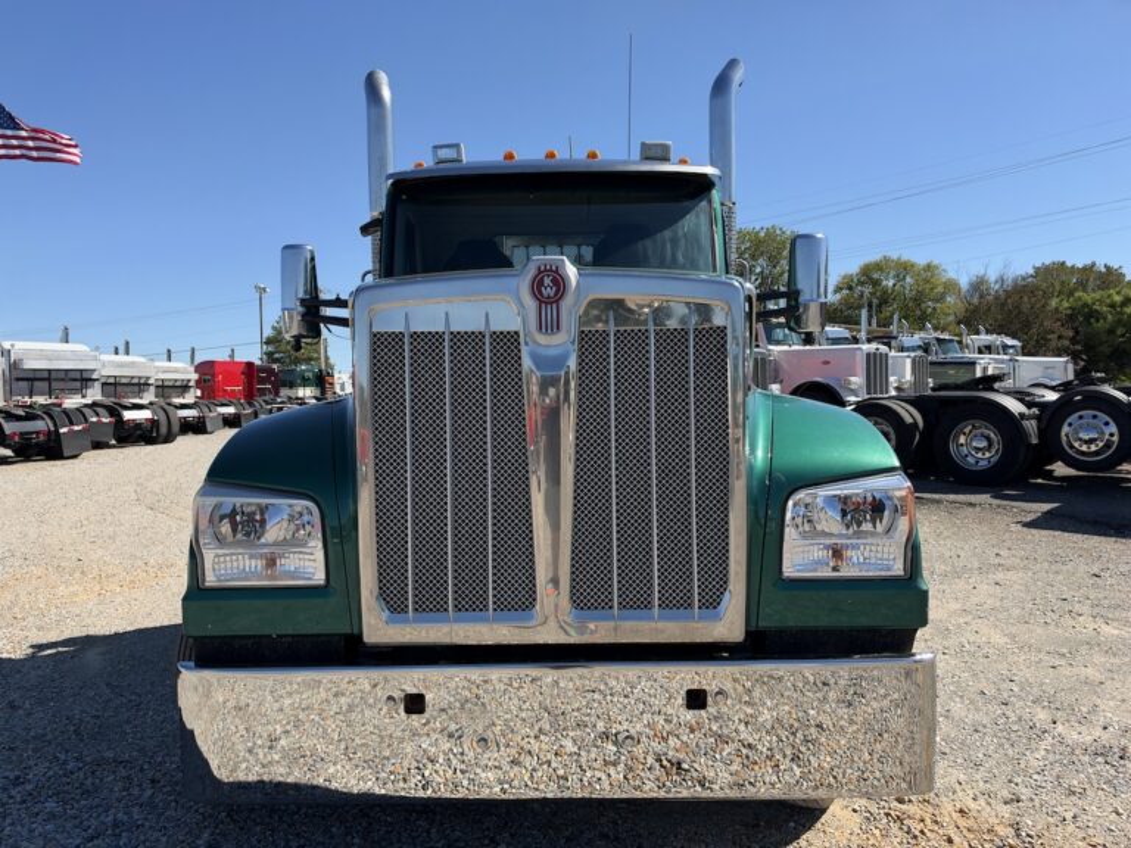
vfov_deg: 56.8
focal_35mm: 24
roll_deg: +1.6
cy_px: 424
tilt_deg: -2.5
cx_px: 566
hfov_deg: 71.6
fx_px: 784
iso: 64
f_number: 1.8
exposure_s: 1/3226
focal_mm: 6.93
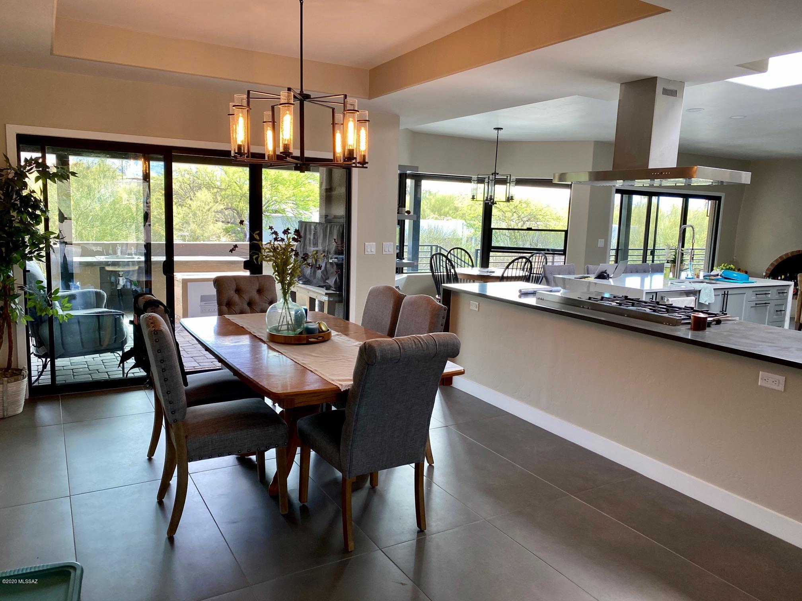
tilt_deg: -7.4
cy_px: 300
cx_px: 401
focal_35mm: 26
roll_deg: -1.7
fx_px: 602
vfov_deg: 53.1
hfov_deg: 67.3
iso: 80
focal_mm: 4.25
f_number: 1.8
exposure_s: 1/120
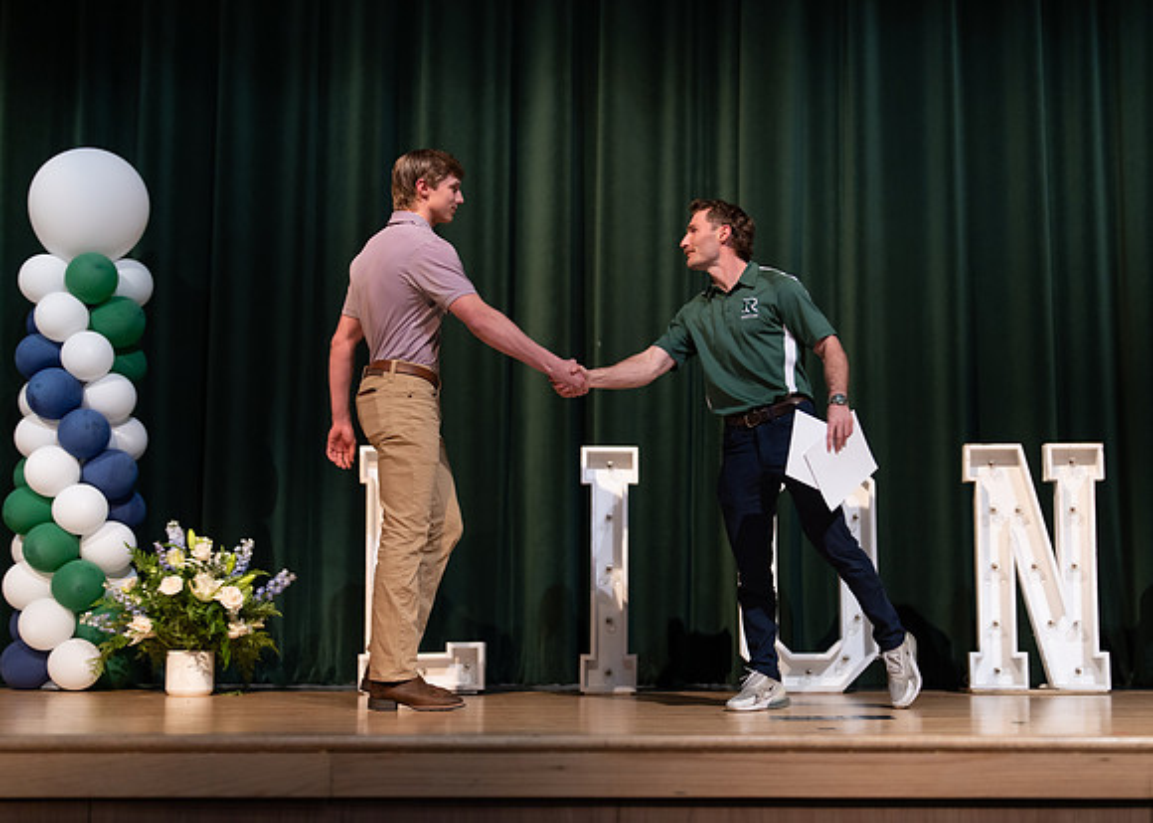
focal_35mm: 56
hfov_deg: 34.6
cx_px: 650
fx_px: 1848
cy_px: 400
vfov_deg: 25.1
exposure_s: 1/320
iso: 500
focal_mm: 50
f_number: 1.2
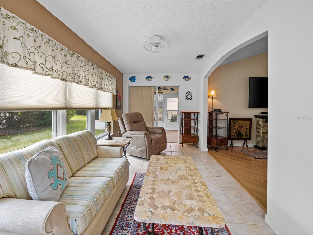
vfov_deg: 85.7
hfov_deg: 102.0
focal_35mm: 14
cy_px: 118
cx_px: 156
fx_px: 127
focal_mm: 7
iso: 800
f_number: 8
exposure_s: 1/20
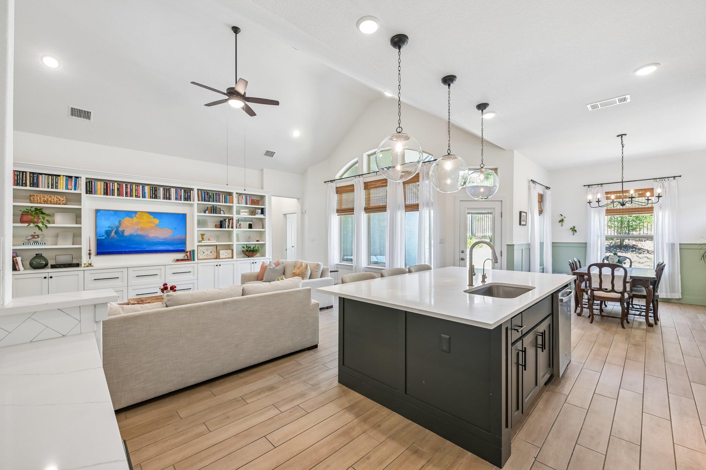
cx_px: 353
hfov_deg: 100.4
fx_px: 294
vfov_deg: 77.3
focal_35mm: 15
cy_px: 235
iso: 360
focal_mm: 15
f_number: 6.7
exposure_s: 1/15
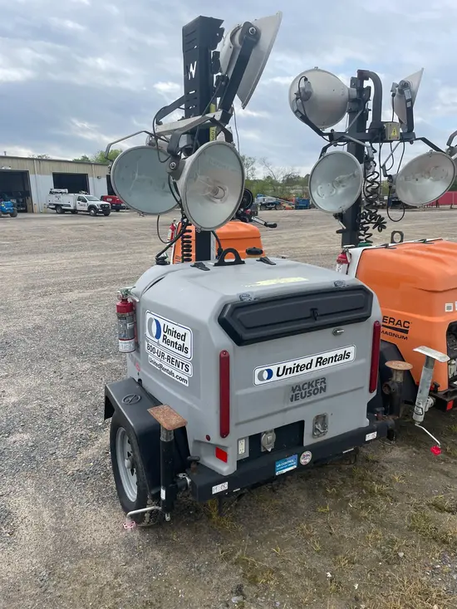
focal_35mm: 26
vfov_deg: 67.3
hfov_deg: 53.1
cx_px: 228
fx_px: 458
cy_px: 304
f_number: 1.6
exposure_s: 1/2959
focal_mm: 4.2
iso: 50
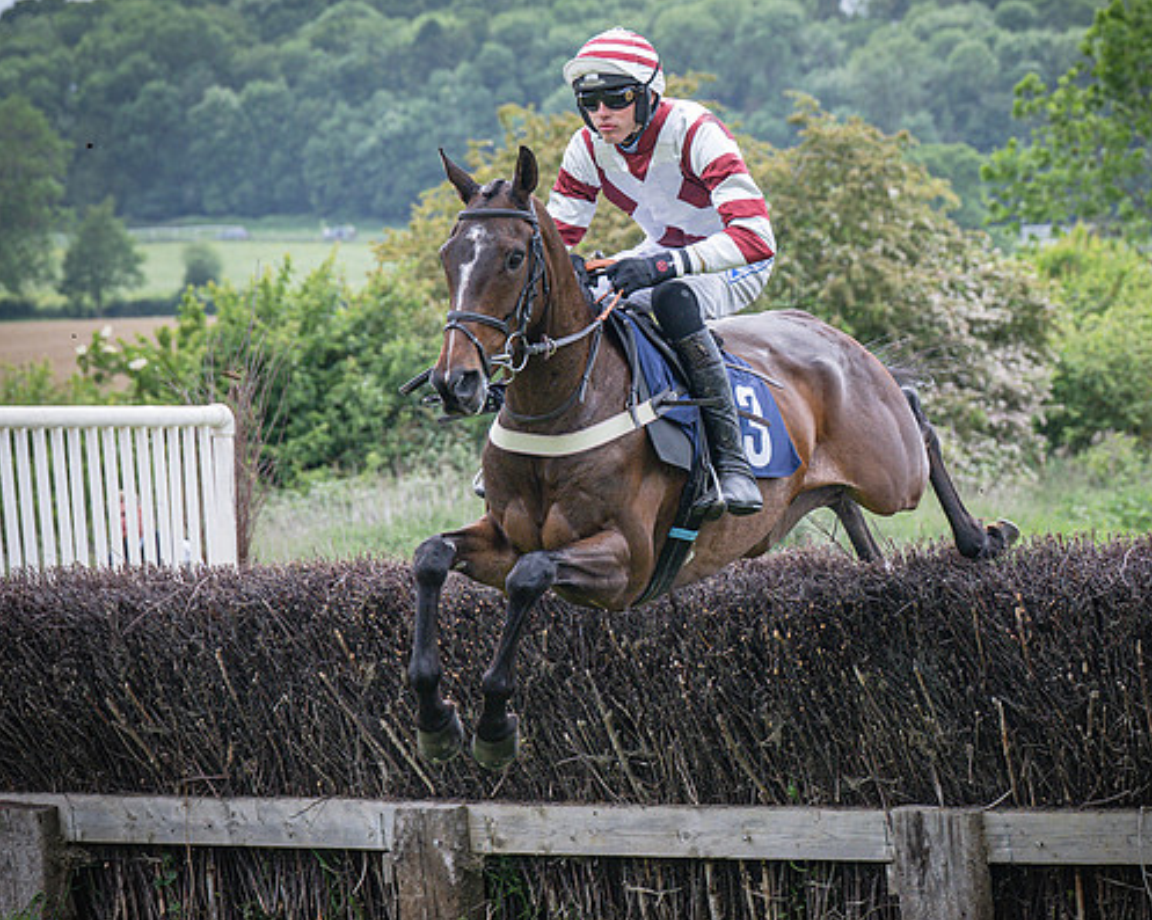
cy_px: 435
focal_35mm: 151
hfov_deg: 12.8
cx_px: 520
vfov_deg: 10.2
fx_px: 5145
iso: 400
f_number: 3.5
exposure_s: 1/1600
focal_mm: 70
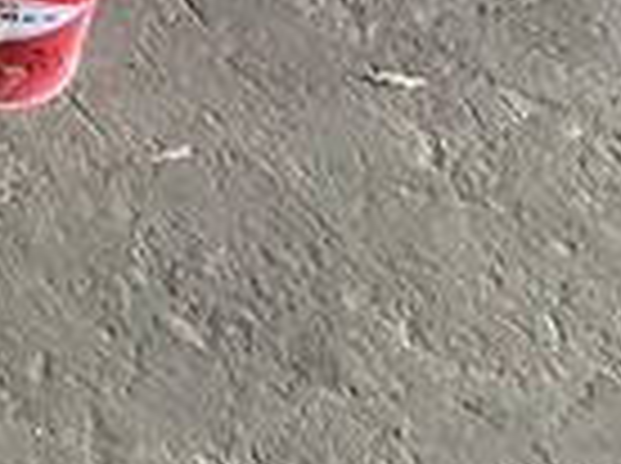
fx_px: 2830
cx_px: -702
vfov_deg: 8.9
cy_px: -399
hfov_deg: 11.1
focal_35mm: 158
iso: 250
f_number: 1.8
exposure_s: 1/60
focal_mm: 3
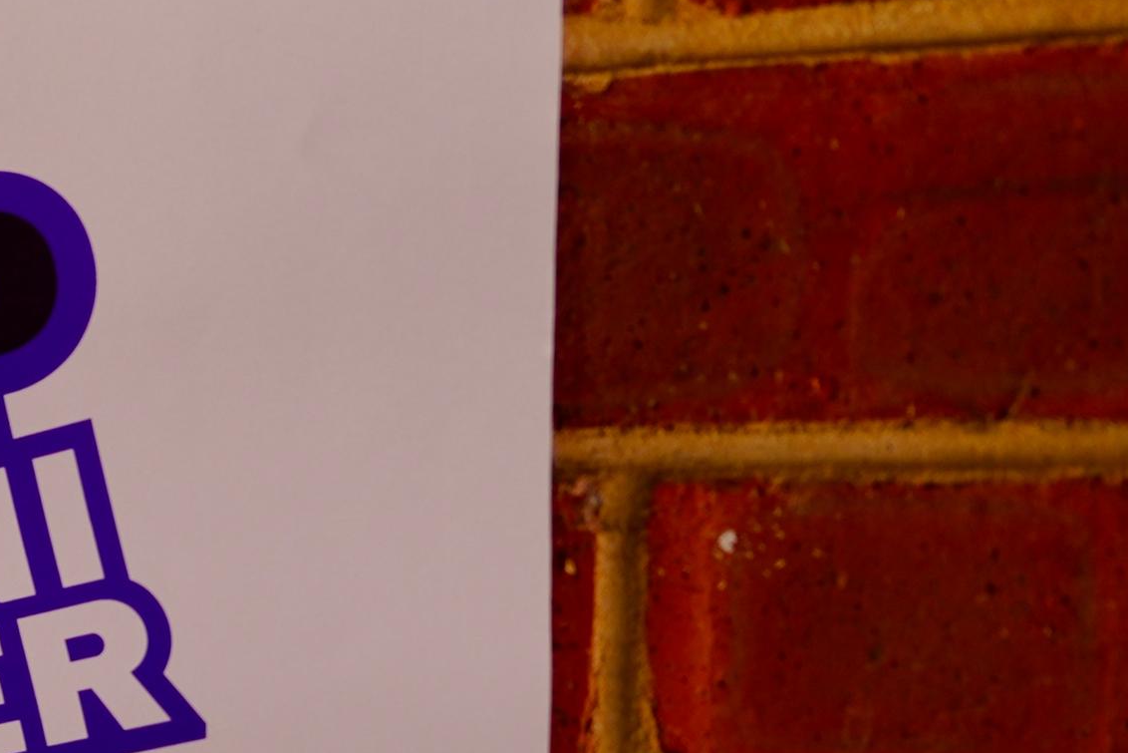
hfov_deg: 14.8
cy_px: 901
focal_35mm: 106
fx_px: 3322
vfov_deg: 12.6
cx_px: -1299
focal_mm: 24
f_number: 2.8
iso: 100
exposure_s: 1/80
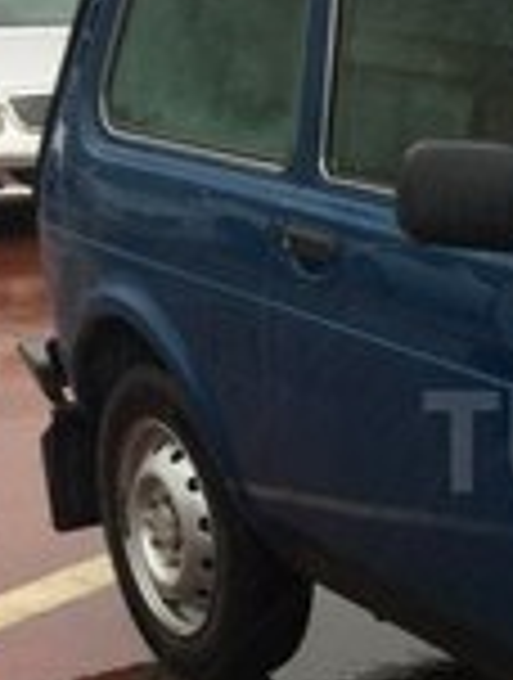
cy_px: 441
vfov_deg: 20.5
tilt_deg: -17.1
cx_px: 770
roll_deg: -2.0
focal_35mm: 95
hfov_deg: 14.6
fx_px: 1869
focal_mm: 4.15
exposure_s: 1/178
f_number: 2.2
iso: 32
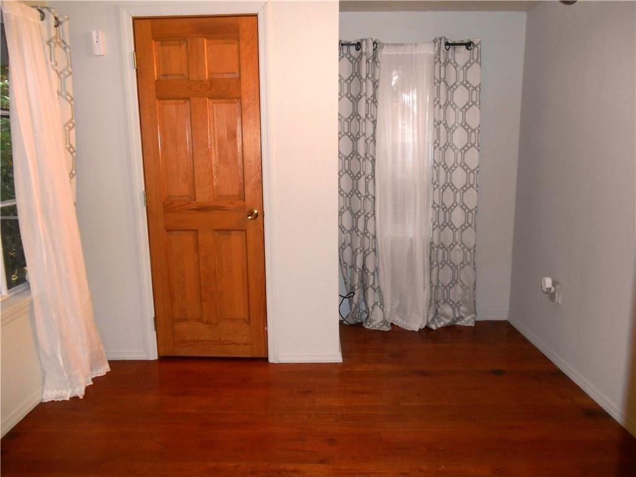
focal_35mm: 26
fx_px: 478
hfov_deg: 67.3
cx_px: 318
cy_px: 238
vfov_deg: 53.1
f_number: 3.4
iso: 280
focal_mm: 4.7
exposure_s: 1/25
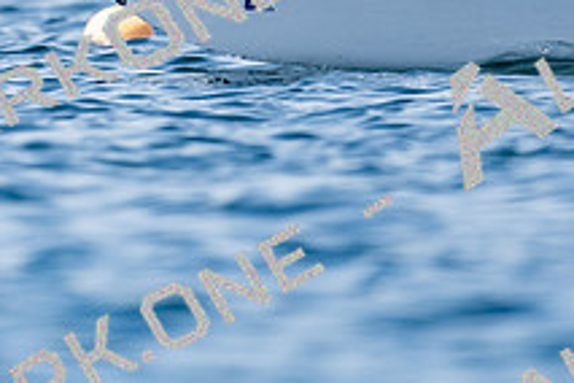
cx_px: 218
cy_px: -65
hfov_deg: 1.3
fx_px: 26083
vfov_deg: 0.8
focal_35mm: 1636
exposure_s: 1/2500
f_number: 4.5
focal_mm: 400
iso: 200
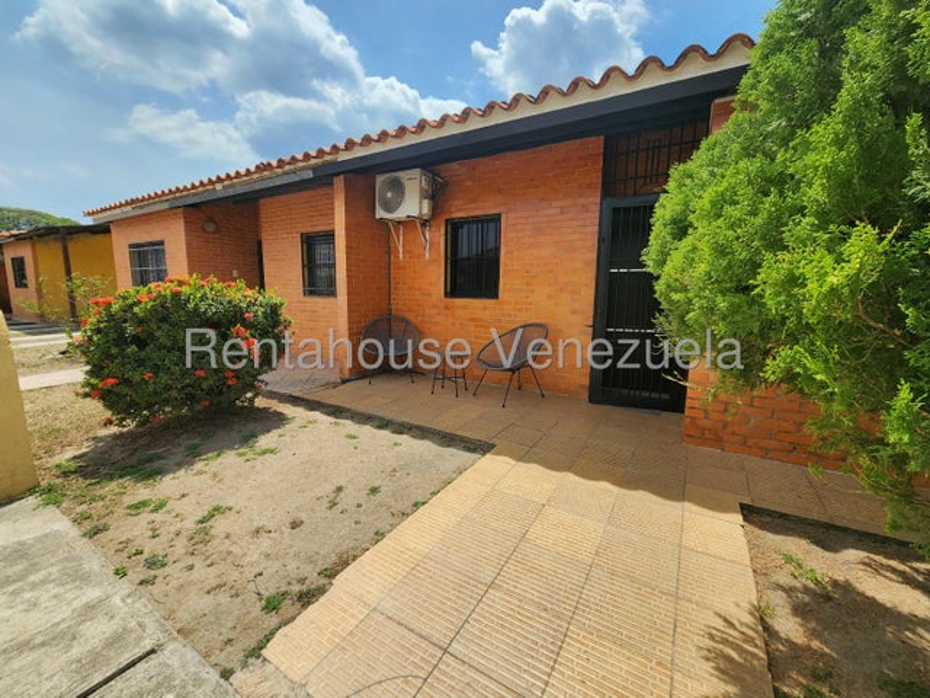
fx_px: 349
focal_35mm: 13
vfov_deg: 89.9
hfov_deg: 106.2
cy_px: 349
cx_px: 465
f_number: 2.2
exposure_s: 1/2180
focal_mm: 2.2
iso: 50
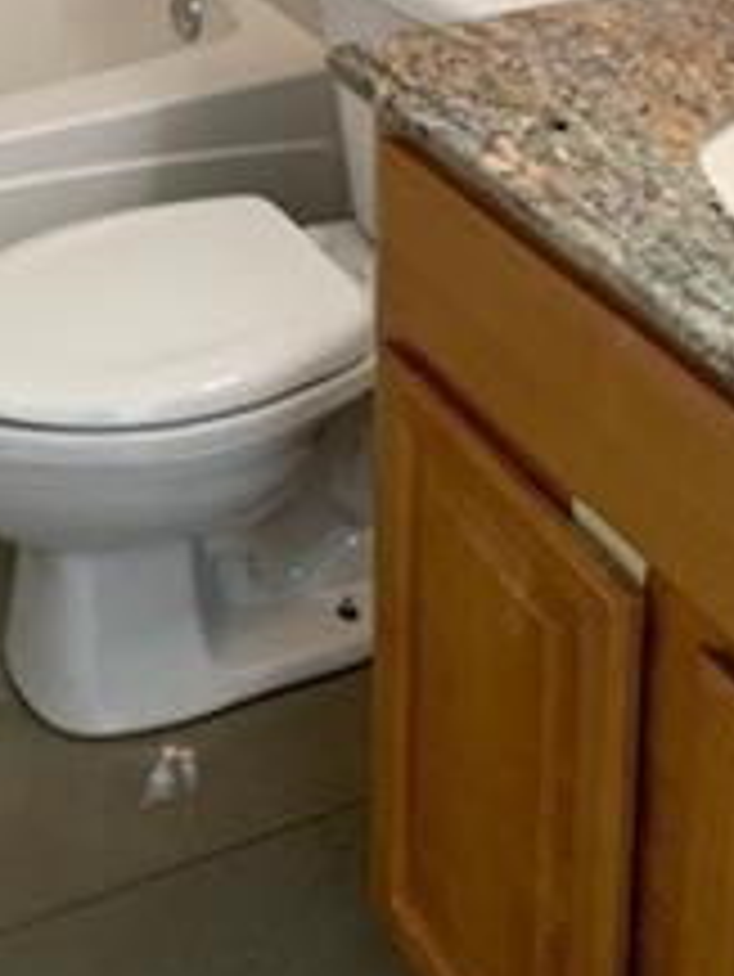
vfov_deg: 23.9
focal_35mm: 72
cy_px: -283
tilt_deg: -9.9
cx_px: 72
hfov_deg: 20.1
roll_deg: +2.4
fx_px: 2034
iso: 250
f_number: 1.8
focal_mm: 4.25
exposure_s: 1/60
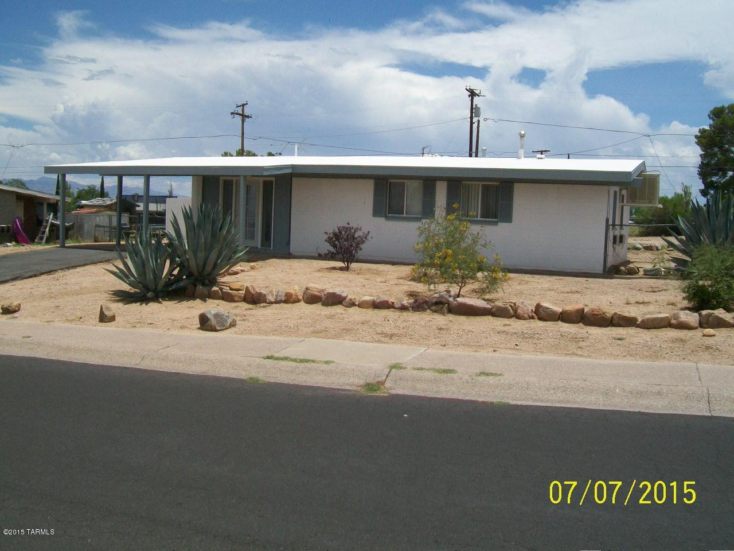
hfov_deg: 54.0
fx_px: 721
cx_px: 367
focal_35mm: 34
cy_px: 276
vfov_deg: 41.8
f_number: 4.9
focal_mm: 6.1
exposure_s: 1/800
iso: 64
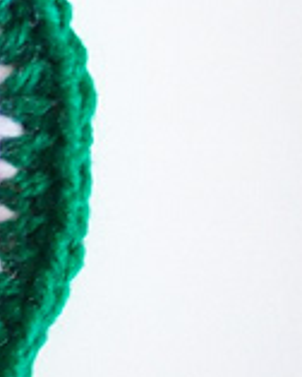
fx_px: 1639
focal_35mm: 147
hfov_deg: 9.6
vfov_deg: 13.1
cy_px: 122
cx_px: -352
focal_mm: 6.2
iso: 160
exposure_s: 1/15.5
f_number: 2.8
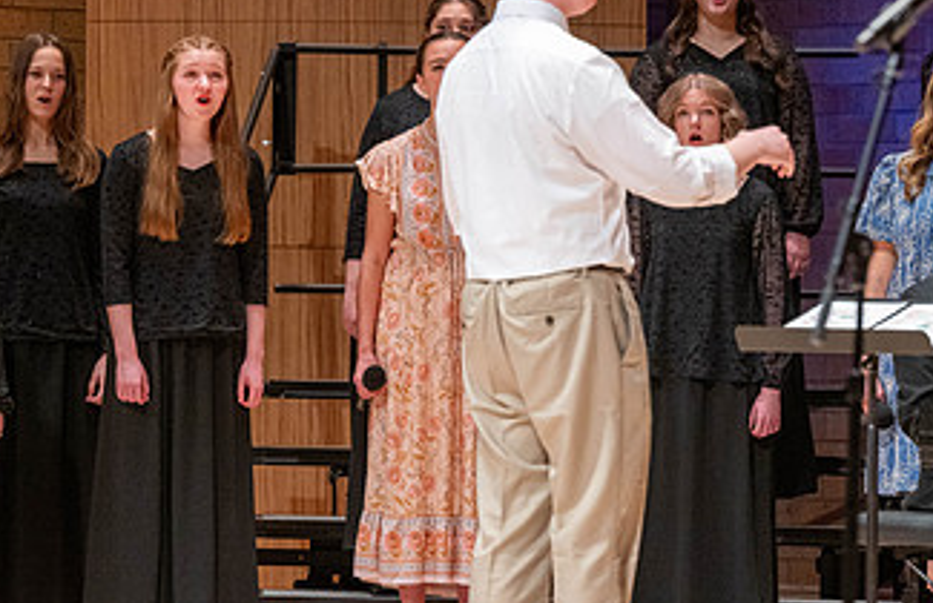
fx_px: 6238
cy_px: 306
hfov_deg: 8.6
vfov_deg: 5.5
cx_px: 373
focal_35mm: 243
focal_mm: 135
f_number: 4.5
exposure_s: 1/320
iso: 2500
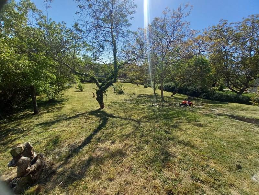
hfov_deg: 106.2
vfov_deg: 89.9
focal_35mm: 13
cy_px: 98
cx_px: 130
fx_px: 97
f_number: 2.2
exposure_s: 1/679
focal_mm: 1.13
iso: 50
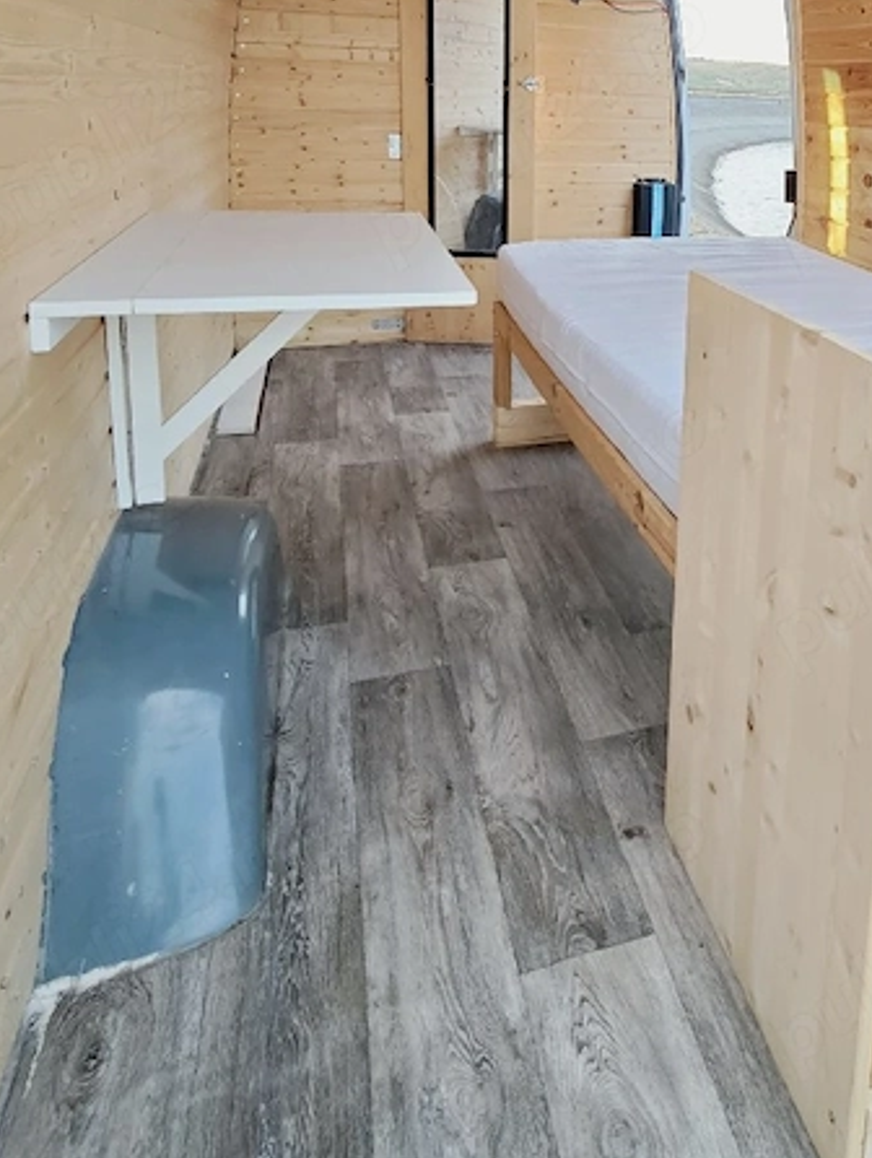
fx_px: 837
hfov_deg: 52.9
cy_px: 186
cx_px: 641
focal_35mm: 25
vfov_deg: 61.8
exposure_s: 1/54.9
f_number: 2.2
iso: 100
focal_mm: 2.16
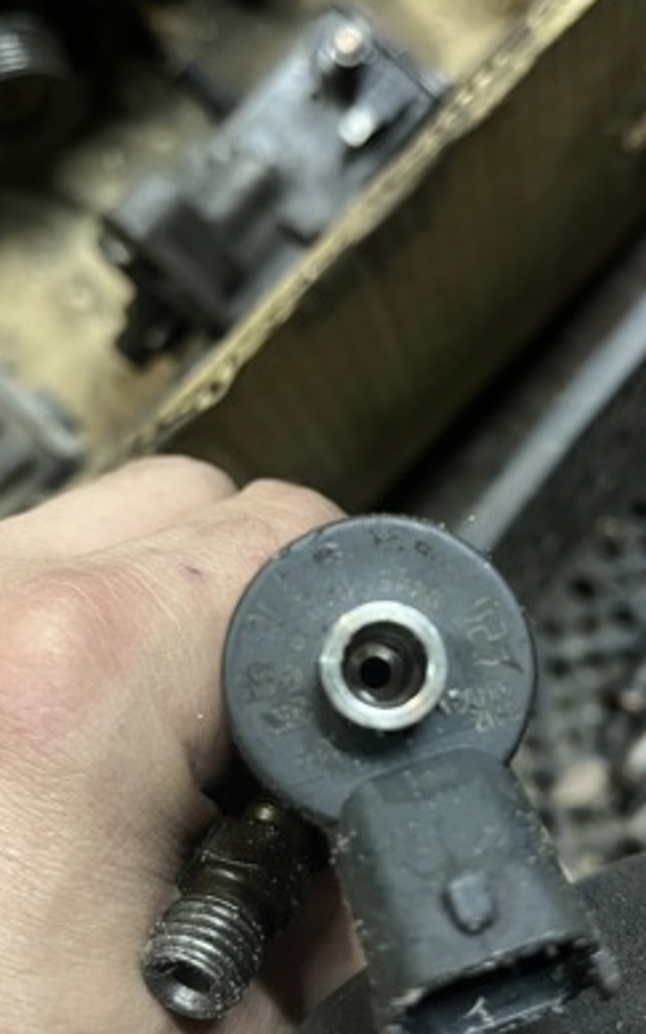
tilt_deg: -73.9
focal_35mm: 34
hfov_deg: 37.2
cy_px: 558
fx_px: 958
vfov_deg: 56.6
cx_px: 356
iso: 500
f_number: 1.6
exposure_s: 1/25
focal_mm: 5.1
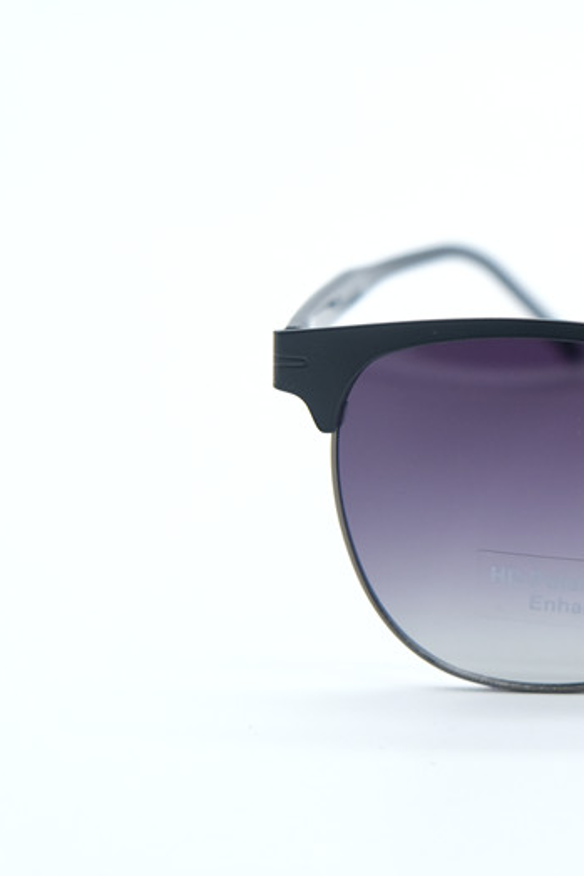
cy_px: 436
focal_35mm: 103
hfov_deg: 12.8
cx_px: 775
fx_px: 2508
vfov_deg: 19.8
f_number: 3.6
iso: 640
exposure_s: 1/1000
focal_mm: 35.8
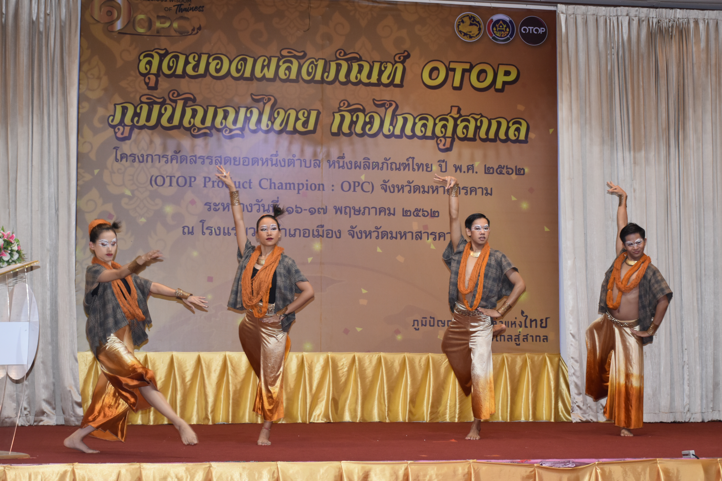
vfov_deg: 20.2
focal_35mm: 68
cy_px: 240
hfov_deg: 29.9
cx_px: 361
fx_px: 1354
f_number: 4.5
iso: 900
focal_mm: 45
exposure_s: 1/60
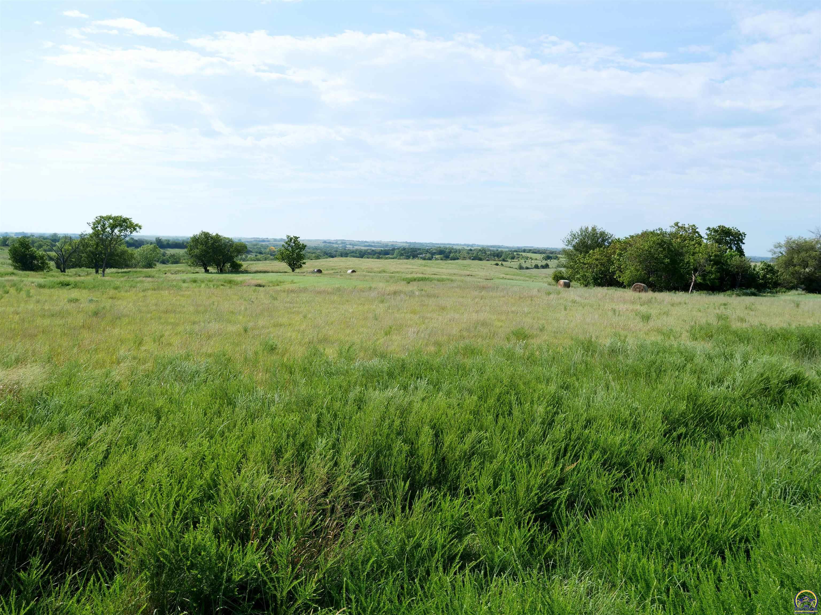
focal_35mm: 24
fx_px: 569
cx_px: 410
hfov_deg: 71.6
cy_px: 308
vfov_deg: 56.8
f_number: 6.3
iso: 200
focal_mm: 12
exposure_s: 1/500
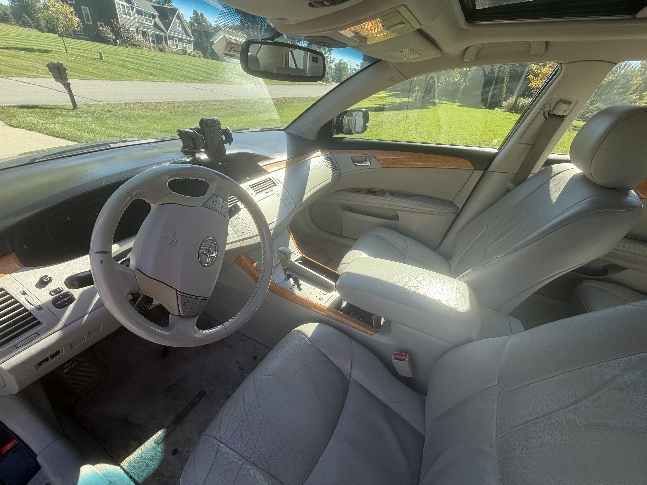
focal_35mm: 14
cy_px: 242
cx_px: 324
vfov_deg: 85.7
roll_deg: -6.5
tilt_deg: -32.3
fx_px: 262
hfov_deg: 102.1
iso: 50
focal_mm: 2.22
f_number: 2.2
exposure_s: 1/400
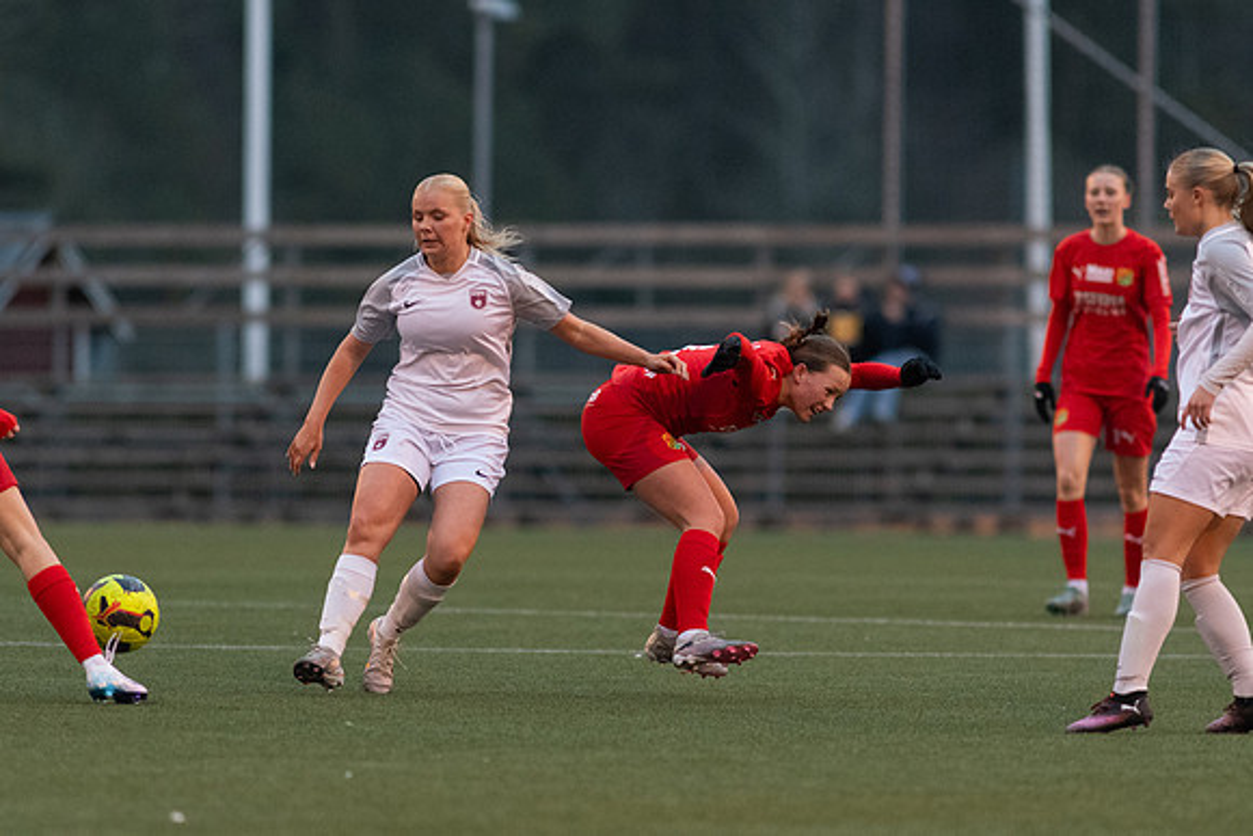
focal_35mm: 467
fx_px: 16243
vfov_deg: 2.9
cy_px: 418
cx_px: 626
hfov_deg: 4.4
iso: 5600
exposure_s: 1/1000
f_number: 3.2
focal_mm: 300
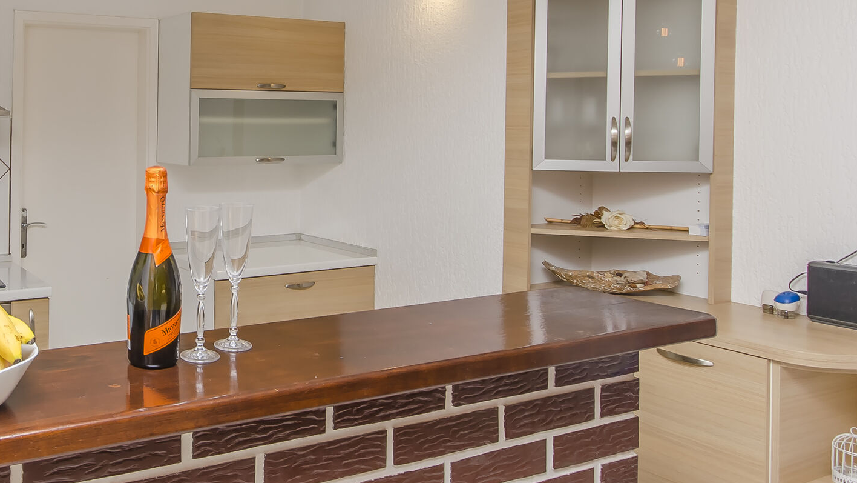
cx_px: 134
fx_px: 705
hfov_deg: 56.5
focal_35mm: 31
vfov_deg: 37.2
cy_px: 145
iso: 100
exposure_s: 1/100
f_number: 7.1
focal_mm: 10
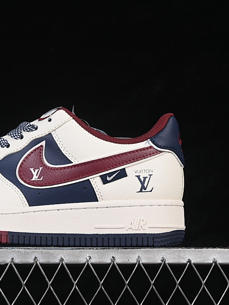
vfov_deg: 18.0
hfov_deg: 13.5
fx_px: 961
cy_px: 152
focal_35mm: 109
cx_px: 33
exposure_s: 1/80
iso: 160
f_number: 8
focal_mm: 50
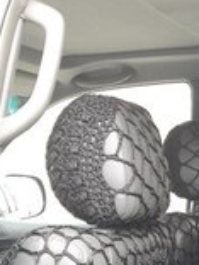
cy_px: 331
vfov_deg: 20.4
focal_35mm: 89
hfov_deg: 16.1
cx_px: 225
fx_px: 682
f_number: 1.9
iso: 160
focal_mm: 3.7
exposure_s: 1/25
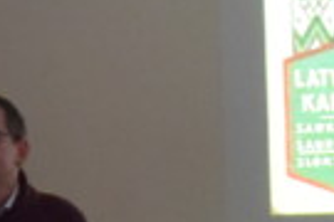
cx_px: 285
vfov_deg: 4.3
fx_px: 2950
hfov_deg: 6.5
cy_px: 438
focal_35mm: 318
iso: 3200
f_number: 4
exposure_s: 1/100
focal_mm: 28
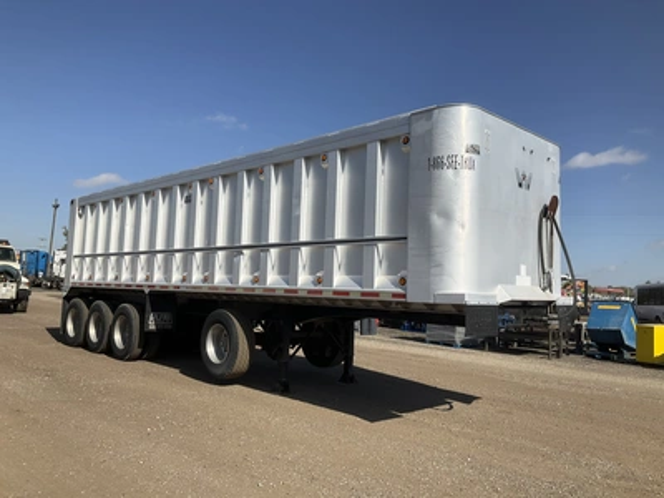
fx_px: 556
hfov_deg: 61.7
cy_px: 249
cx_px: 332
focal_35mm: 29
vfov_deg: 48.2
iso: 25
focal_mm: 3
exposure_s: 1/2959
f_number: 1.8
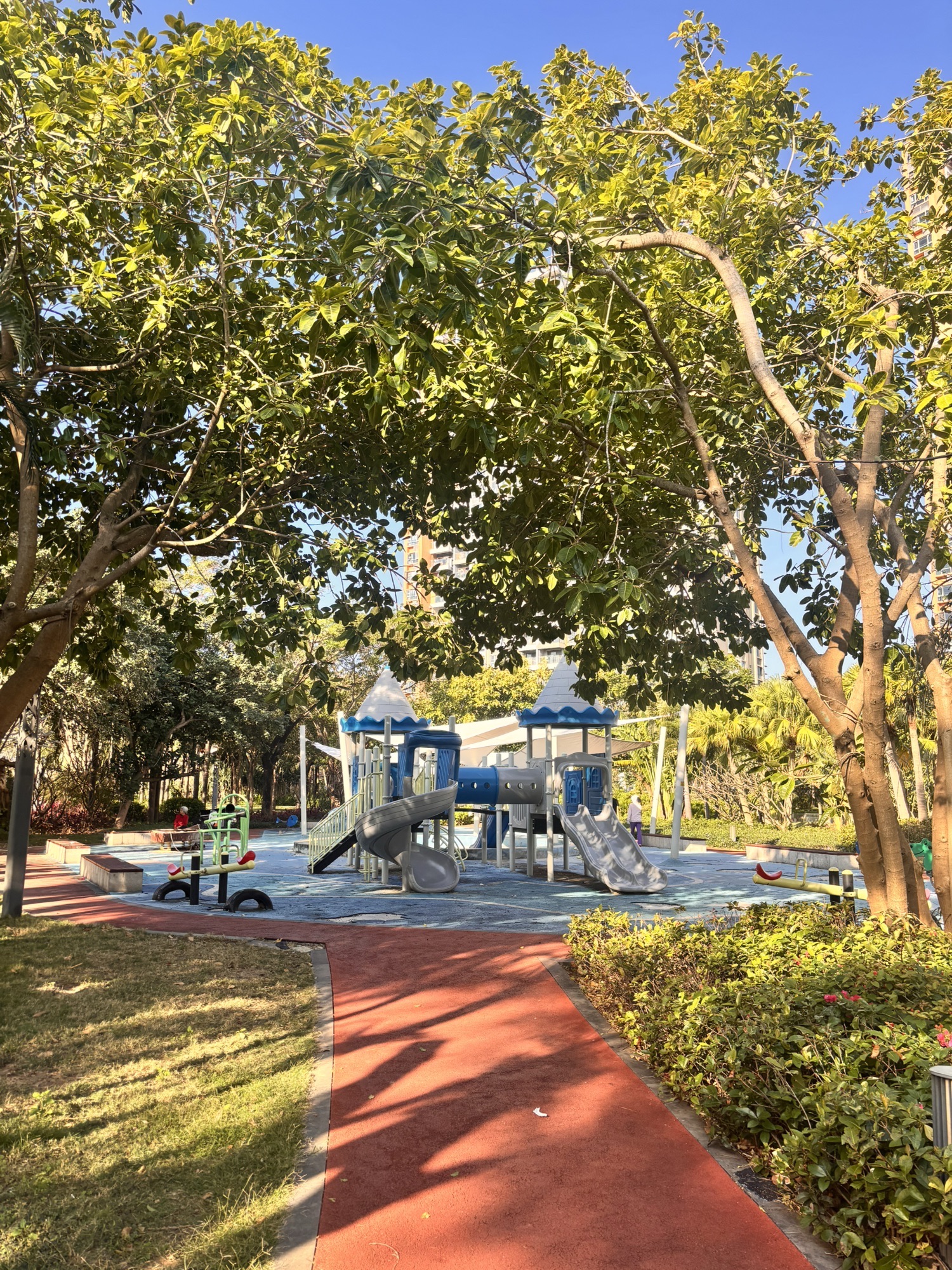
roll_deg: -2.0
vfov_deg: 67.3
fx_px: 953
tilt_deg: +10.6
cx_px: 476
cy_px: 635
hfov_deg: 53.1
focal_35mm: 26
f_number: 1.6
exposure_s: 1/736
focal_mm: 5.96
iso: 50
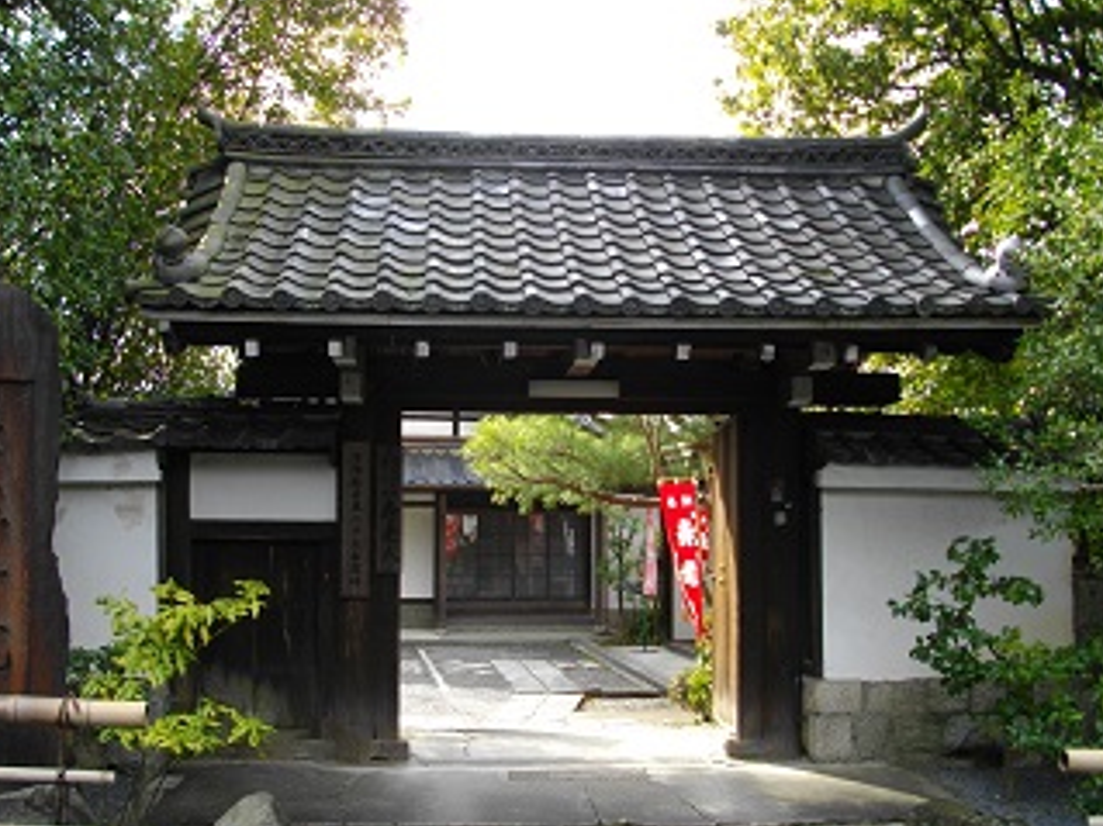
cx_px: 510
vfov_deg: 36.8
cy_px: 442
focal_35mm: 39
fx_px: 1242
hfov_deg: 47.8
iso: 100
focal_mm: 5.7
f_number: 2.9
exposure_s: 1/200
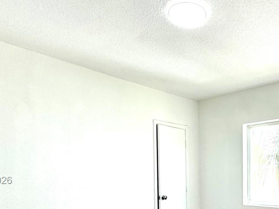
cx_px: 218
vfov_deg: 39.3
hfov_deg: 51.0
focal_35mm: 34
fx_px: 274
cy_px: 181
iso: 40
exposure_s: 1/103
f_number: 2.2
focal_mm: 2.22
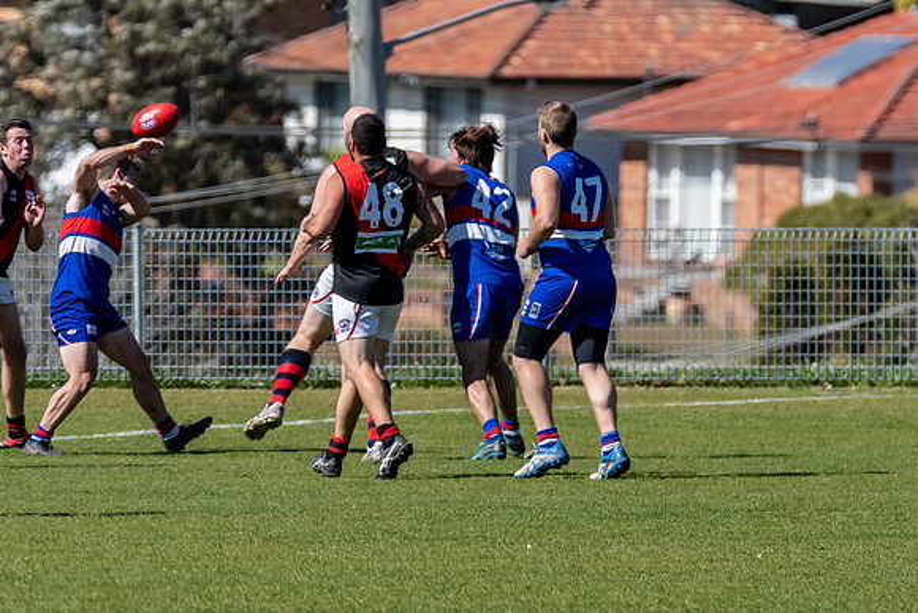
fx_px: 24583
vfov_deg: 1.4
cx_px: 737
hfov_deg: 2.1
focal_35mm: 964
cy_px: 249
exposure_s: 1/3200
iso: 800
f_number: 8
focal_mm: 400
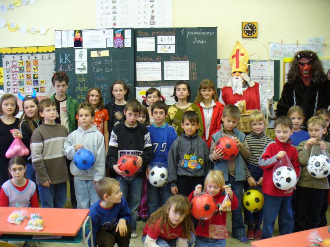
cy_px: 124
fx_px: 353
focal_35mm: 37
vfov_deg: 38.7
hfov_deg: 50.1
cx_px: 165
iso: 200
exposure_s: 1/20
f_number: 2.8
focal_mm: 6.1
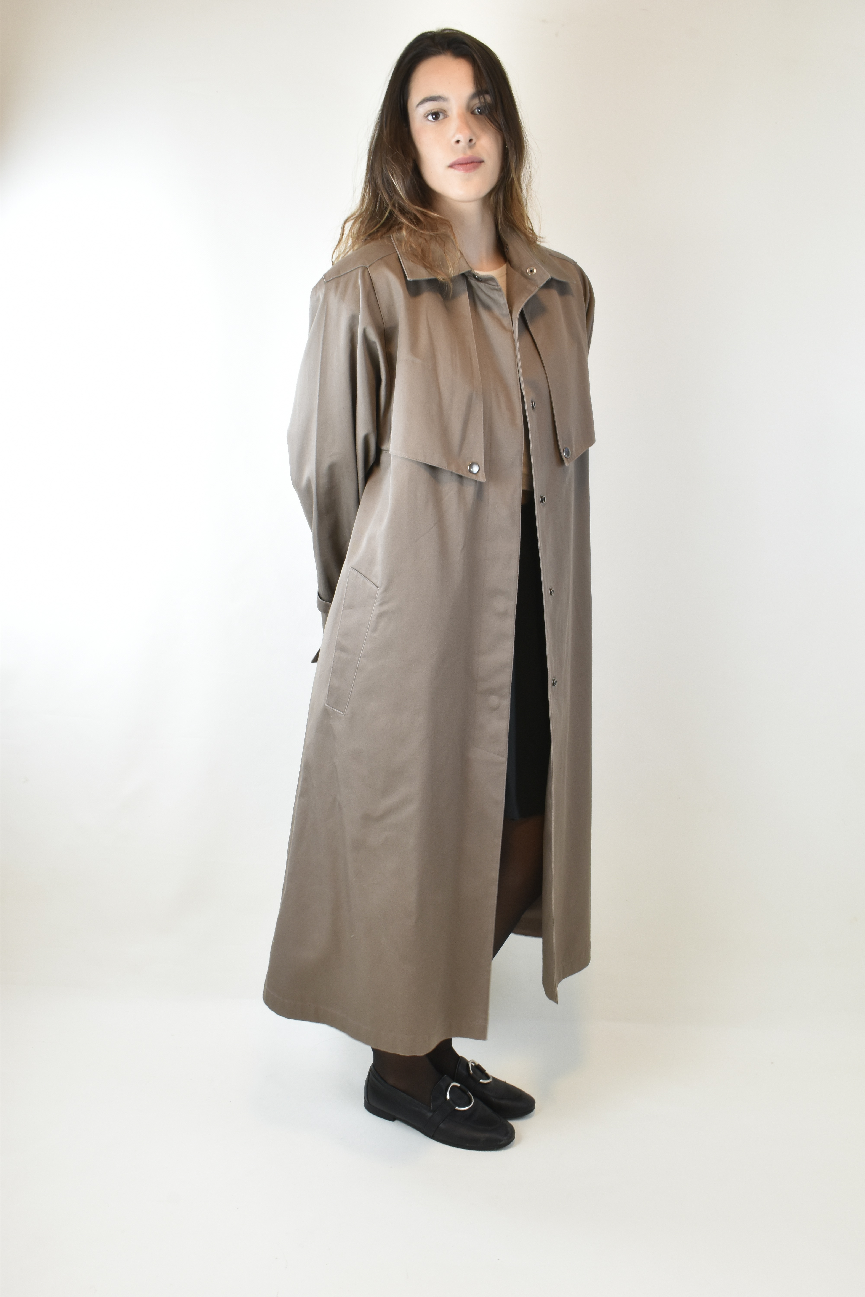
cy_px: 648
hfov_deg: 40.0
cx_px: 432
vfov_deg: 57.2
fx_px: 1189
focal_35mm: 33
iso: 640
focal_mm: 22
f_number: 13
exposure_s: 1/13
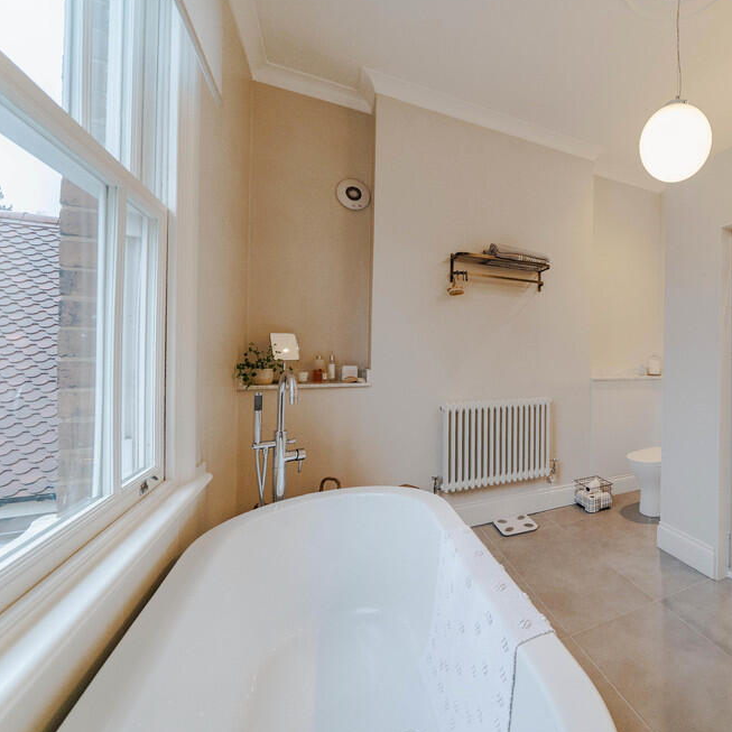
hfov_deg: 78.9
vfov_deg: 87.4
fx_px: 383
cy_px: 357
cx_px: 572
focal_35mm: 16
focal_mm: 12
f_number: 4.5
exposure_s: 1/60
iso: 500
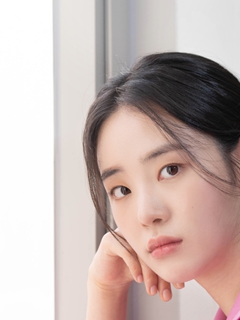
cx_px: 189
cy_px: 291
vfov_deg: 13.1
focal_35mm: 149
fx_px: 1377
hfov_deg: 9.9
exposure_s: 1/160
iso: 100
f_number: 2.8
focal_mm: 50
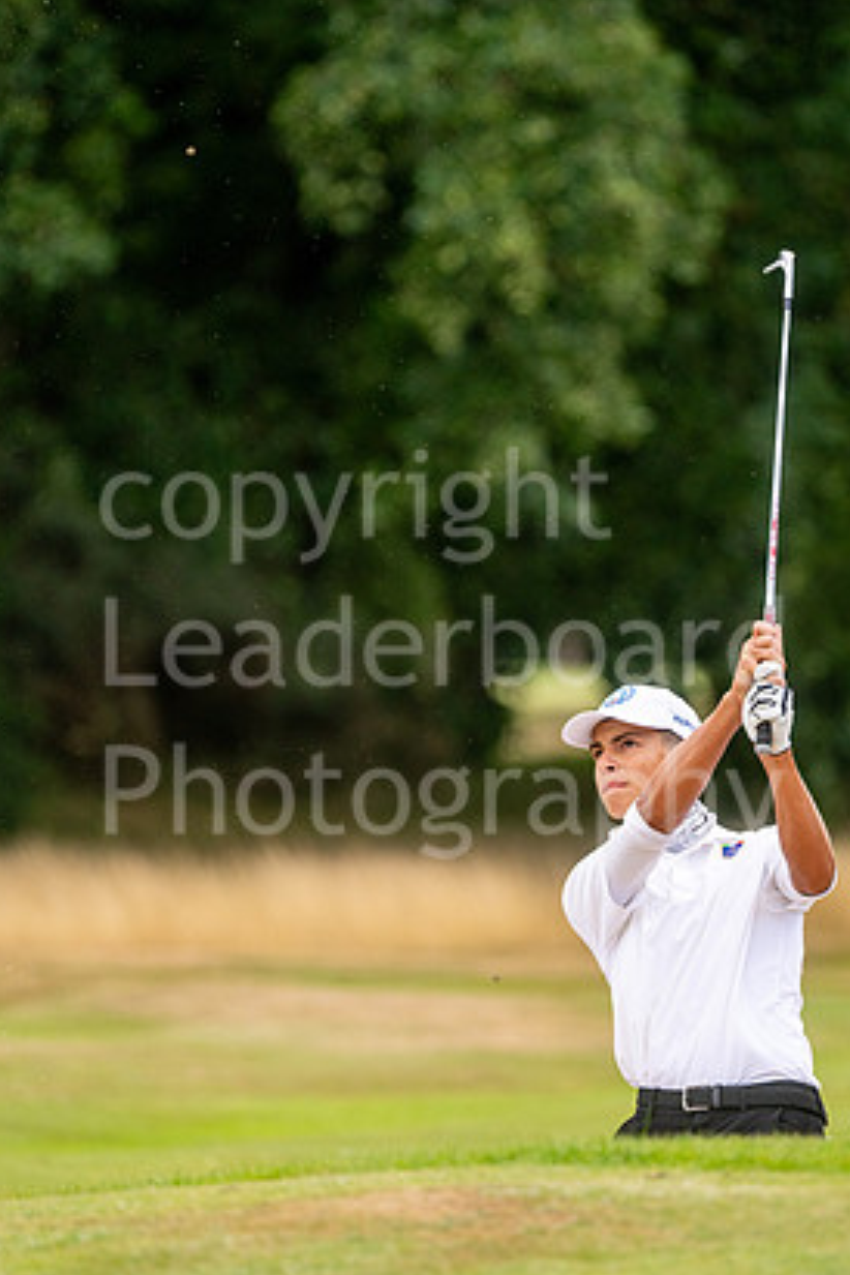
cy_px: 667
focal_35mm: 493
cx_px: 447
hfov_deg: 2.8
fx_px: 17459
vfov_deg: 4.2
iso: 320
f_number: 4
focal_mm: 300
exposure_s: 1/1250
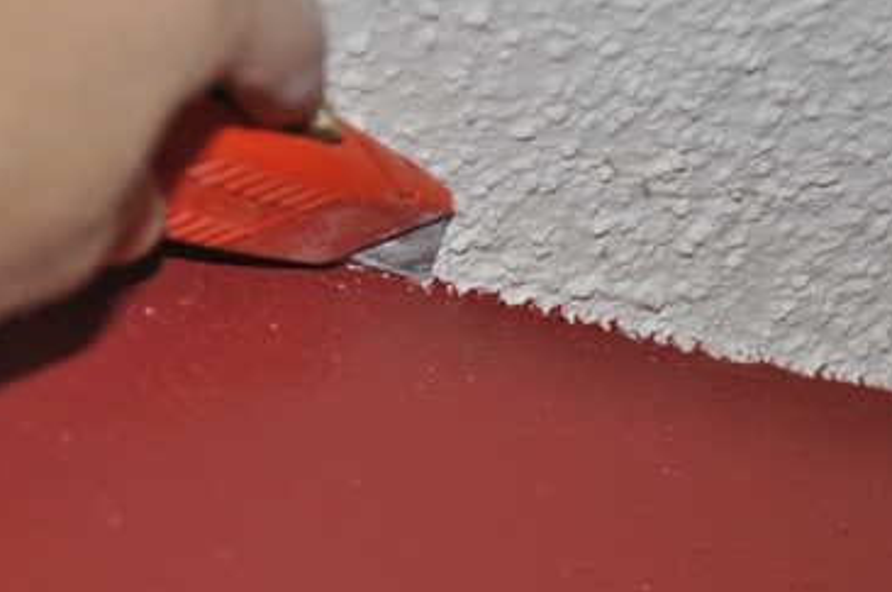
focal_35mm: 147
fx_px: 3637
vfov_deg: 9.3
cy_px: 278
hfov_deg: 14.0
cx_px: 419
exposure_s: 1/30
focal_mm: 80
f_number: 5.6
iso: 200
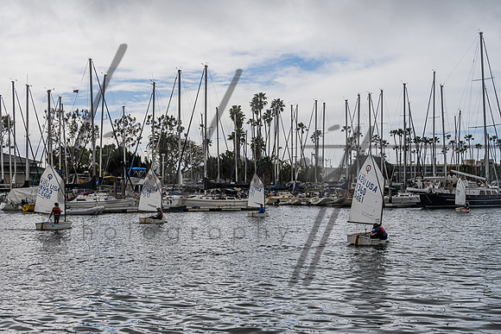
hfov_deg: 39.1
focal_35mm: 51
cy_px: 193
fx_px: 705
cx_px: 255
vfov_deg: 26.6
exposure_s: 1/500
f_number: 8
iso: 100
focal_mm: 38
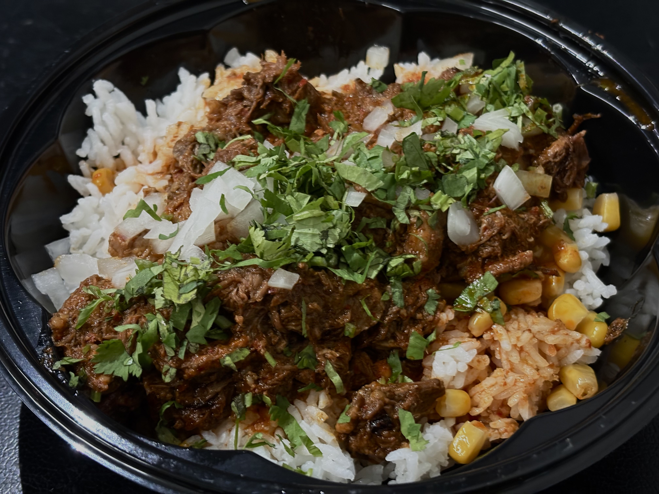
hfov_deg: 36.8
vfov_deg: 28.0
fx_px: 990
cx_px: 330
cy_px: 247
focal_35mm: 52
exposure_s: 1/30
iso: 320
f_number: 1.6
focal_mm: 5.96
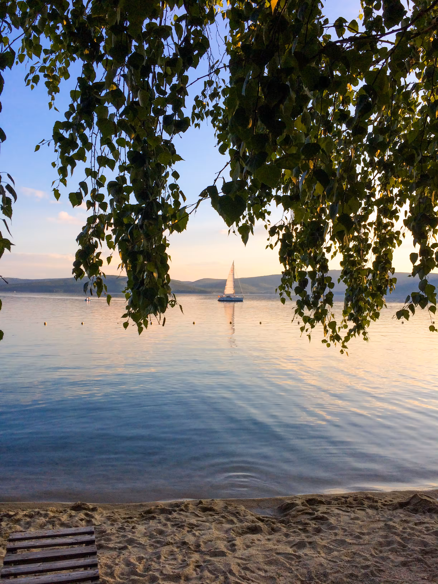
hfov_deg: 48.2
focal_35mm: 29
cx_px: 219
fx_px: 489
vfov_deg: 61.7
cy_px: 292
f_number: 2.2
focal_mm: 4.15
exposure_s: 1/900
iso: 32
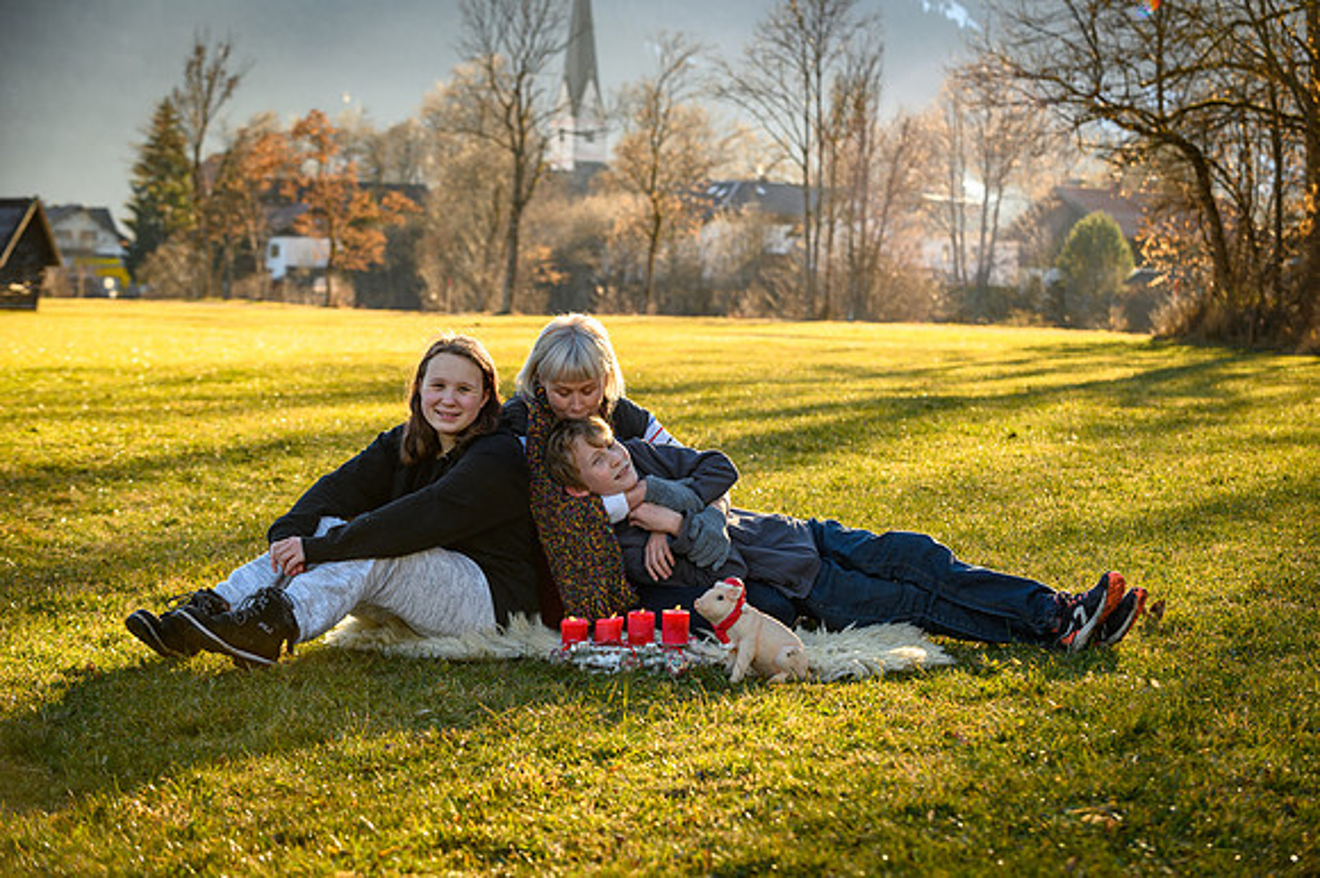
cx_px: 660
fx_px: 3151
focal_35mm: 86
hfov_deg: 23.7
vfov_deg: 15.9
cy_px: 439
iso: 100
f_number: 5.6
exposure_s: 1/125
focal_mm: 86
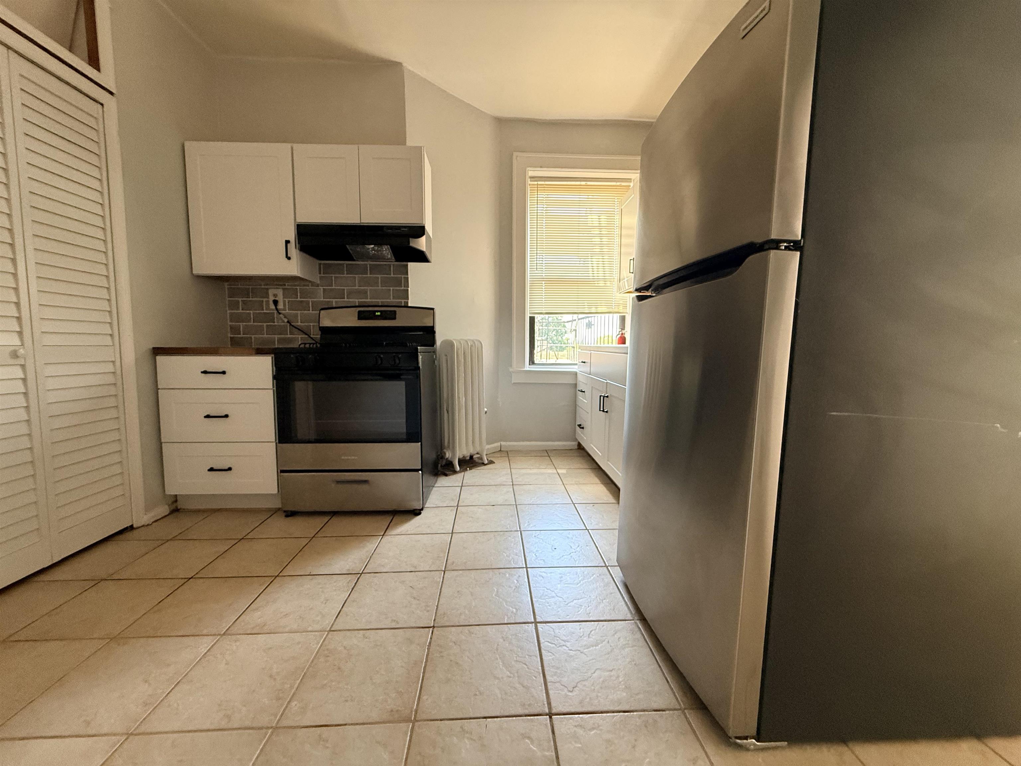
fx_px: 413
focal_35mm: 14
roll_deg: +0.0
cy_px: 383
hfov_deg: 102.1
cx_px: 510
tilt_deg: -5.0
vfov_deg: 85.7
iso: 320
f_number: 2.2
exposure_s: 1/99
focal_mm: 2.22
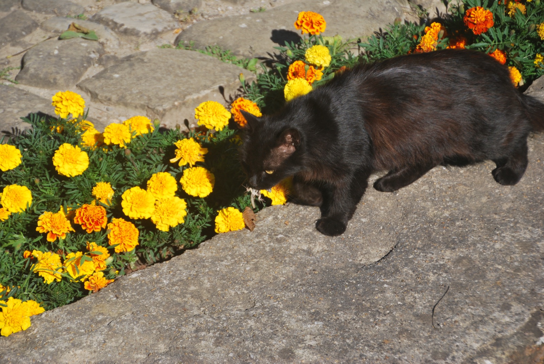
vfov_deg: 9.2
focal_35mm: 150
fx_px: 2269
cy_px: 182
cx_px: 272
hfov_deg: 13.7
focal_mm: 100
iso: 125
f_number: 6
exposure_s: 1/500
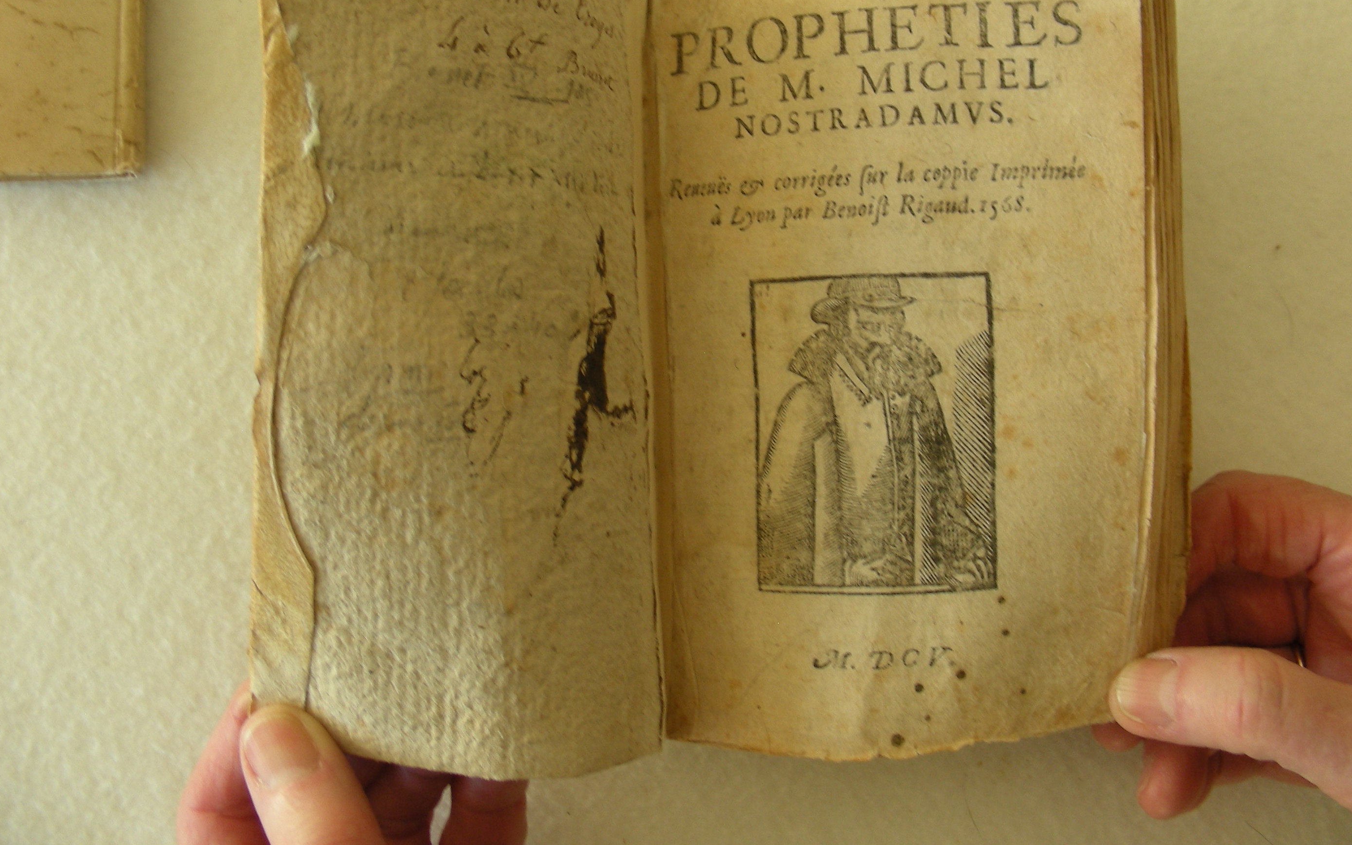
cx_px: 679
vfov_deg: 31.2
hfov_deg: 48.2
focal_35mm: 41
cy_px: 356
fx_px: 1511
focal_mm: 6.3
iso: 92
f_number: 3.5
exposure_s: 1/29.8
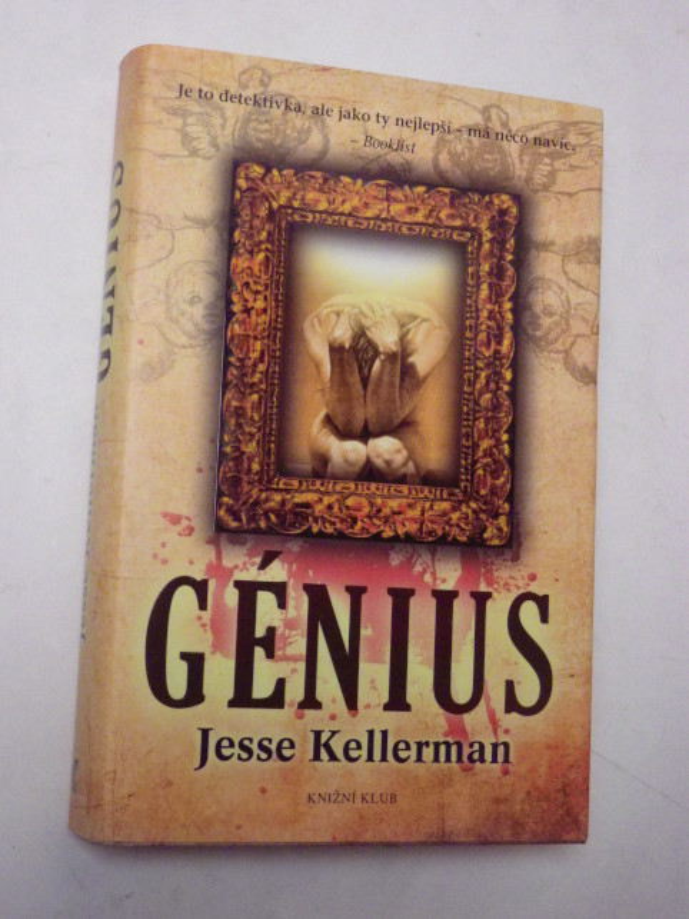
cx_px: 344
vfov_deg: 38.9
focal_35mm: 49
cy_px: 460
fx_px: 1301
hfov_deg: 29.7
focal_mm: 8.7
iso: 640
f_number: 4.2
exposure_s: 1/60
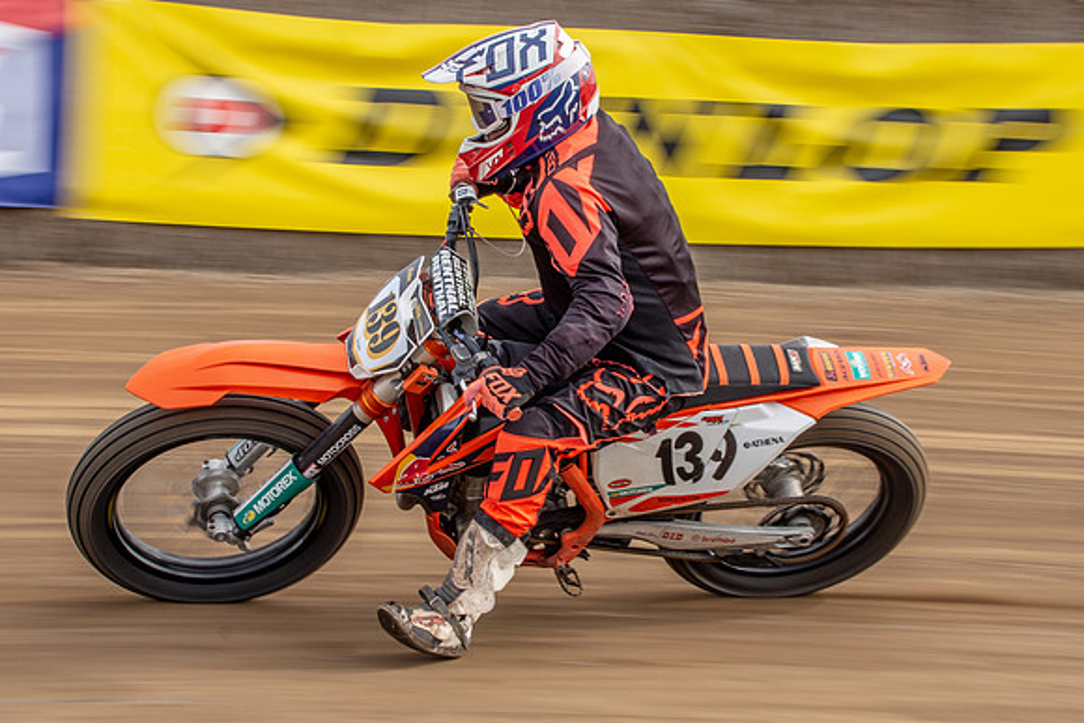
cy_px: 263
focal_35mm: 107
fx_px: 3229
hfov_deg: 19.1
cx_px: 581
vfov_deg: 12.8
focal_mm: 50
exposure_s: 1/100
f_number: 13
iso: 125
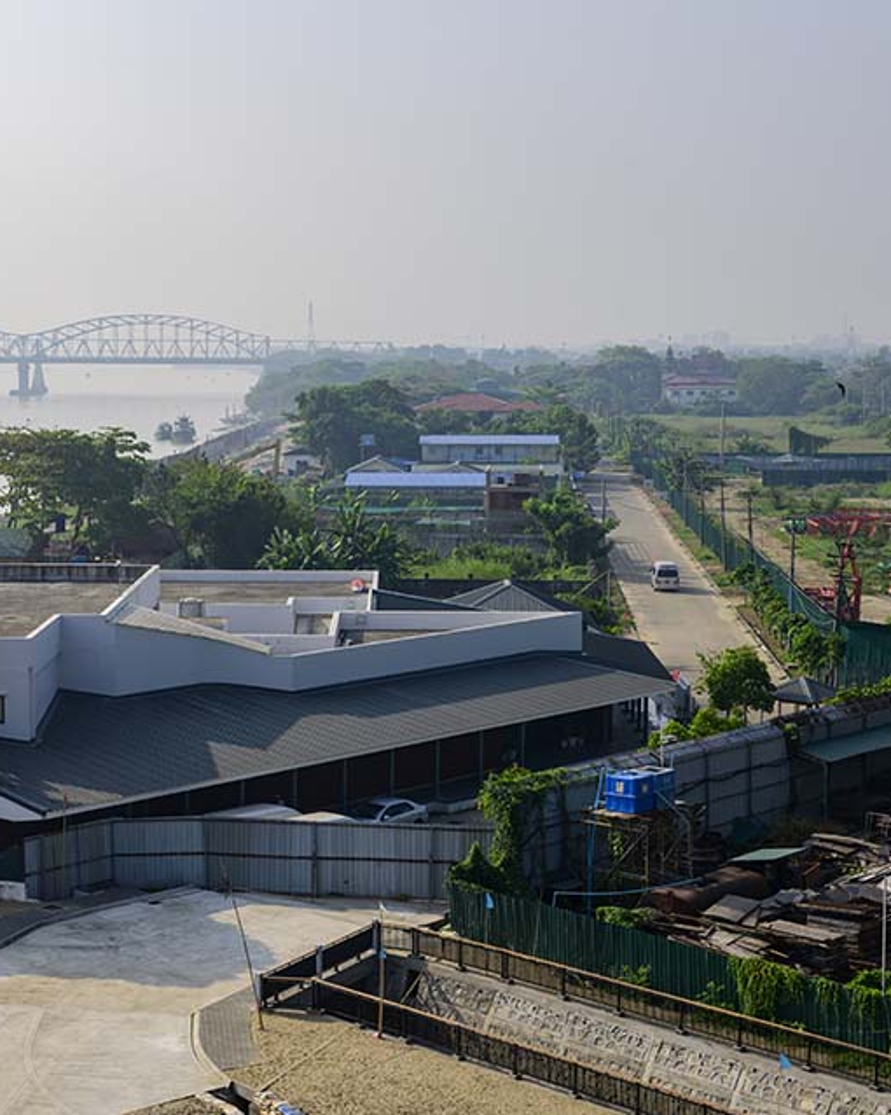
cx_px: 232
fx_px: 2144
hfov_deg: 23.3
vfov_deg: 29.1
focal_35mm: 65
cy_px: 558
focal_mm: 46
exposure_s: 1/250
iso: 140
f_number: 11
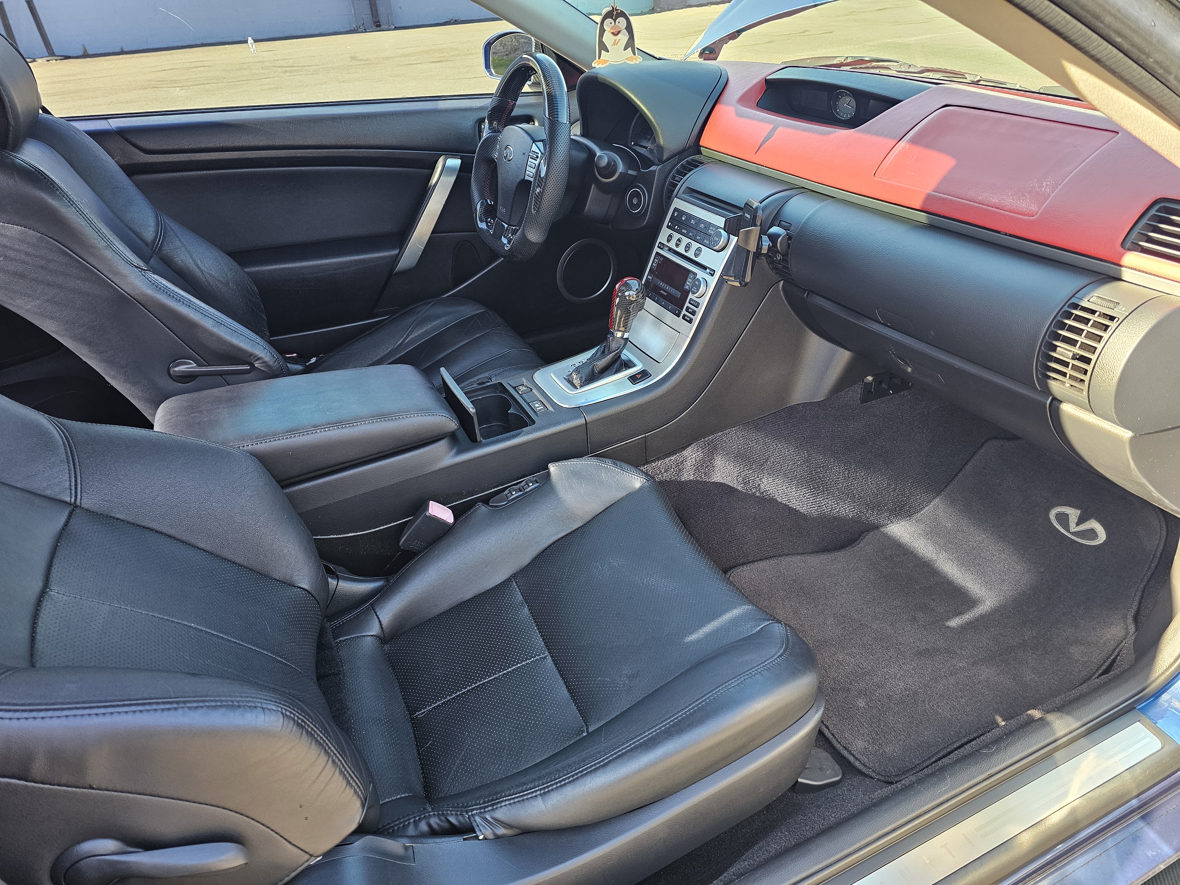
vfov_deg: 58.9
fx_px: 784
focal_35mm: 23
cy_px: 442
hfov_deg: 73.9
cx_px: 590
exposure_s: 1/207
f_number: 1.7
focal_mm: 6.3
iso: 160
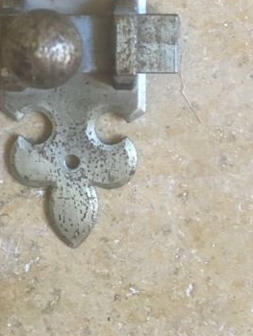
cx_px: 113
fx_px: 516
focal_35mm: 53
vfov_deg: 34.1
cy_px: 33
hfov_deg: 27.5
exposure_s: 1/17
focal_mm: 4.15
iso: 400
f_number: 2.2
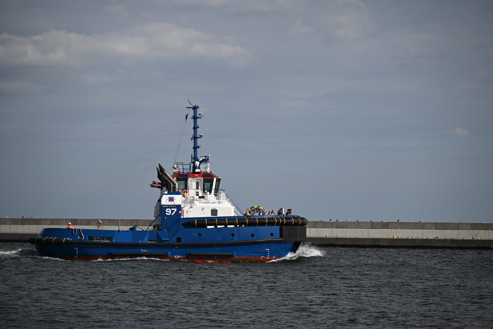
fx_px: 1438
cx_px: 246
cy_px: 164
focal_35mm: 105
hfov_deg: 19.5
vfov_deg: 13.0
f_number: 4
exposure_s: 1/2500
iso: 100
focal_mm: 105
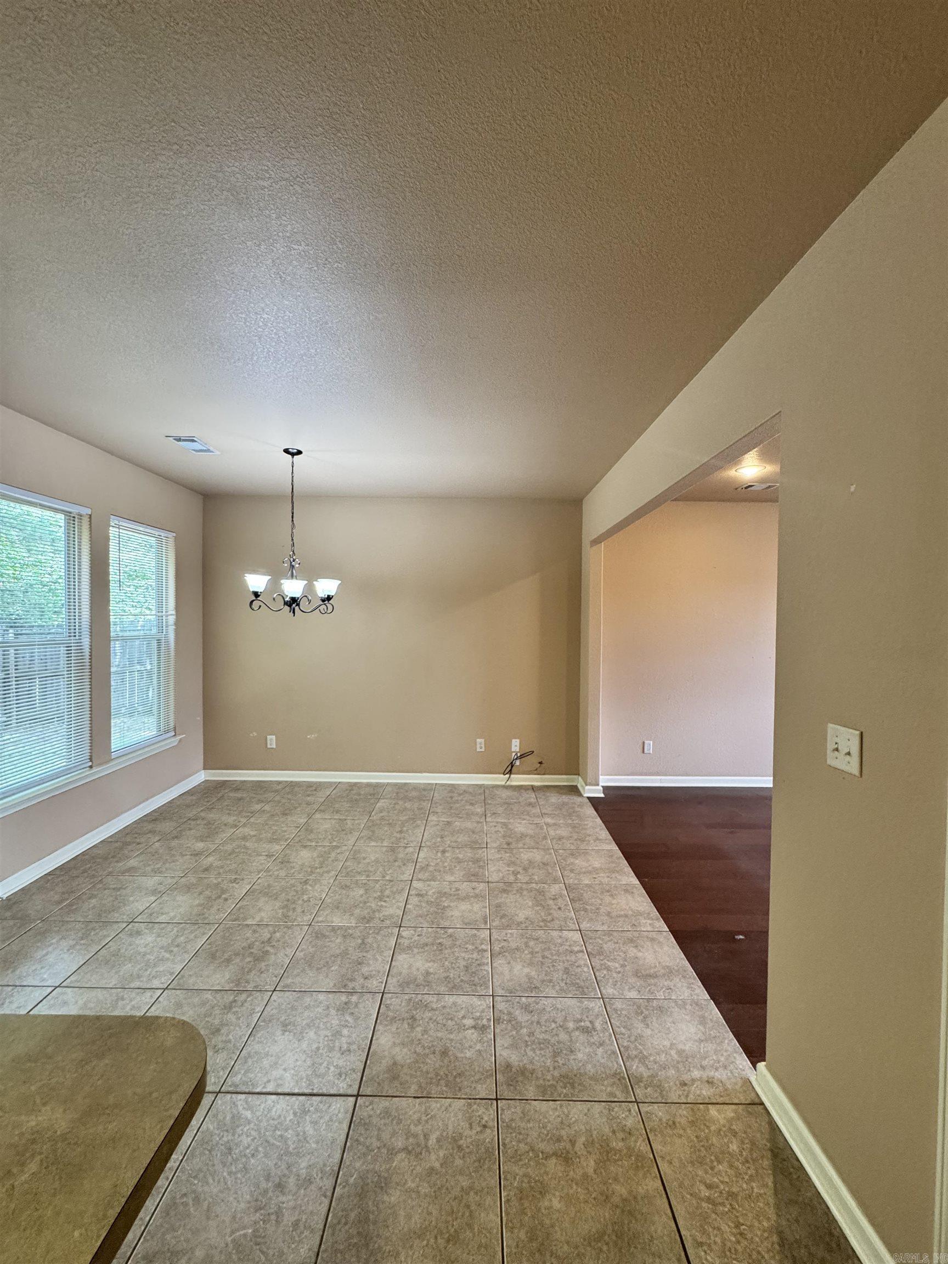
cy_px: 632
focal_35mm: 14
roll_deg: +0.0
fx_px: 511
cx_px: 474
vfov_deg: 102.1
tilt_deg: -0.7
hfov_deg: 85.7
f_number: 2.2
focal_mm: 2.22
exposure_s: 1/120
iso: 320
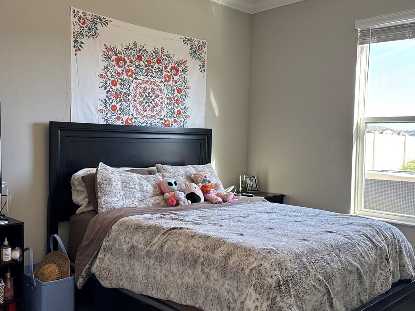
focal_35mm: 35
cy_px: 161
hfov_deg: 52.6
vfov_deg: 40.7
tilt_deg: -3.9
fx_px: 420
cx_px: 205
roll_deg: -1.0
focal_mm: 6.76
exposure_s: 1/120
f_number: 1.78
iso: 80
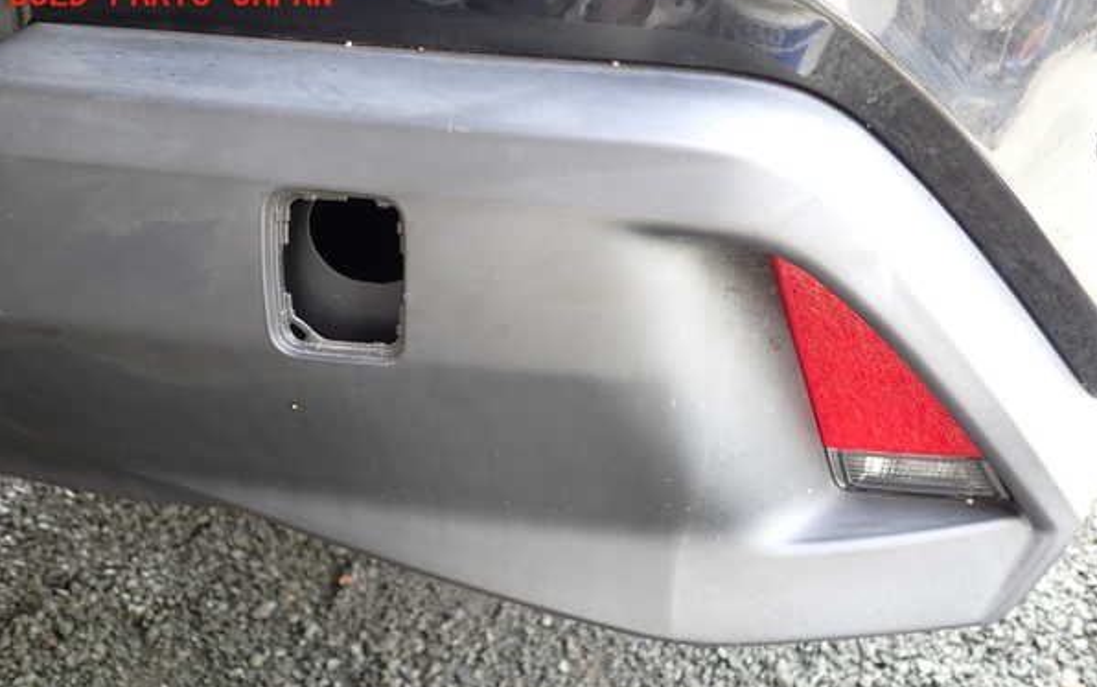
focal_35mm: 32
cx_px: 550
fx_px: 957
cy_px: 385
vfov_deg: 39.4
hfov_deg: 59.6
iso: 200
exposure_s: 1/80
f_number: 2.3
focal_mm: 5.4
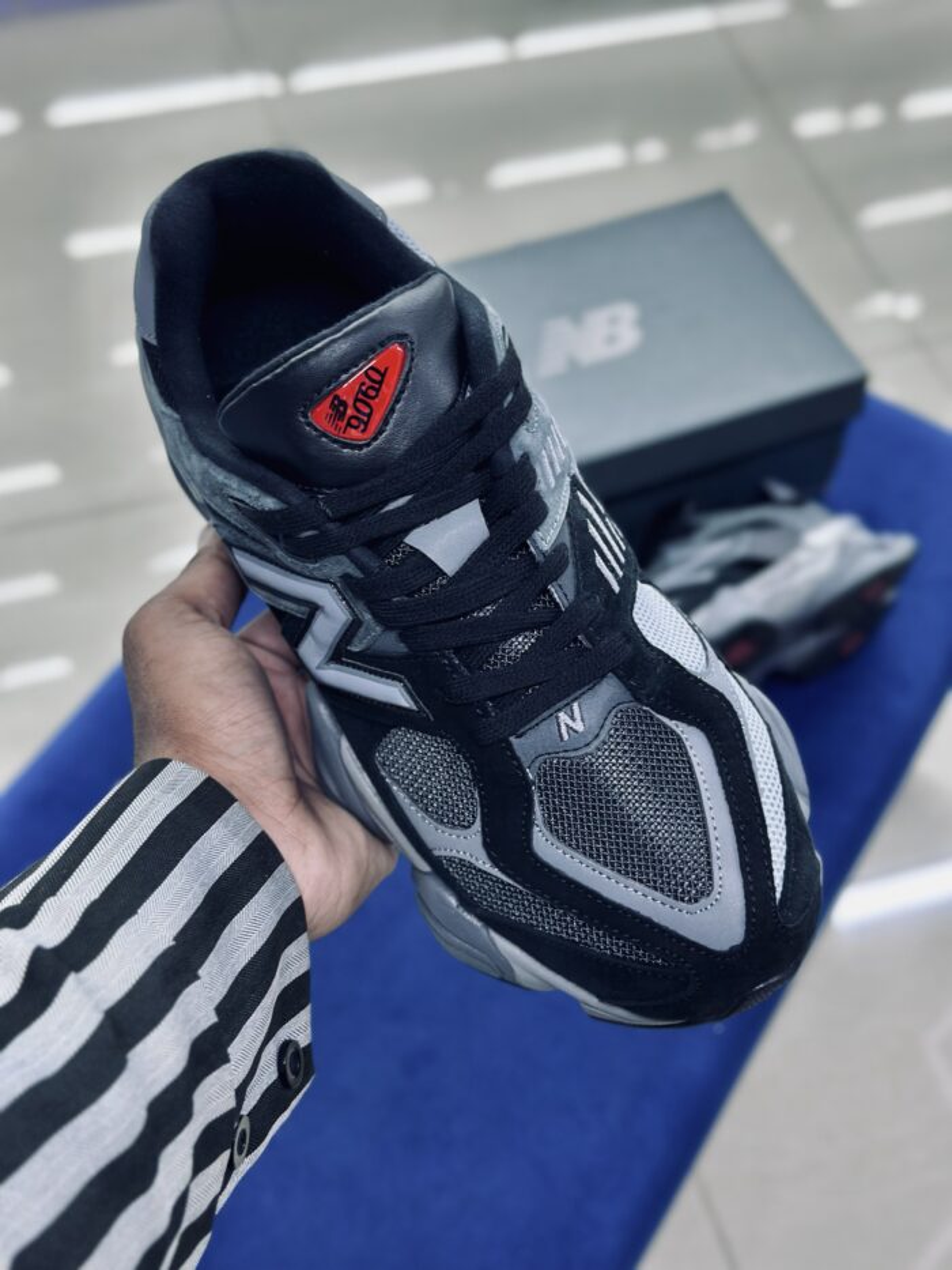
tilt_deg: -52.5
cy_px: 635
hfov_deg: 30.3
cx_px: 476
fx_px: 1760
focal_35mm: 48
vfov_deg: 39.7
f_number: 1.78
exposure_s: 1/100
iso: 125
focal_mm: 6.86
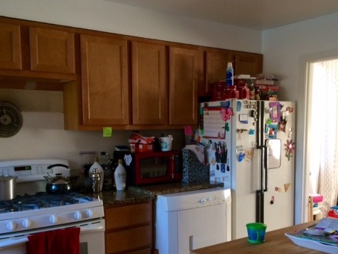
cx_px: 166
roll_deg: +1.0
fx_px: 400
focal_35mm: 41
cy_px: 168
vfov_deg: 34.8
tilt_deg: -5.5
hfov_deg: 45.8
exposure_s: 1/30
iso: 100
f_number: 2.2
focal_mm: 4.15
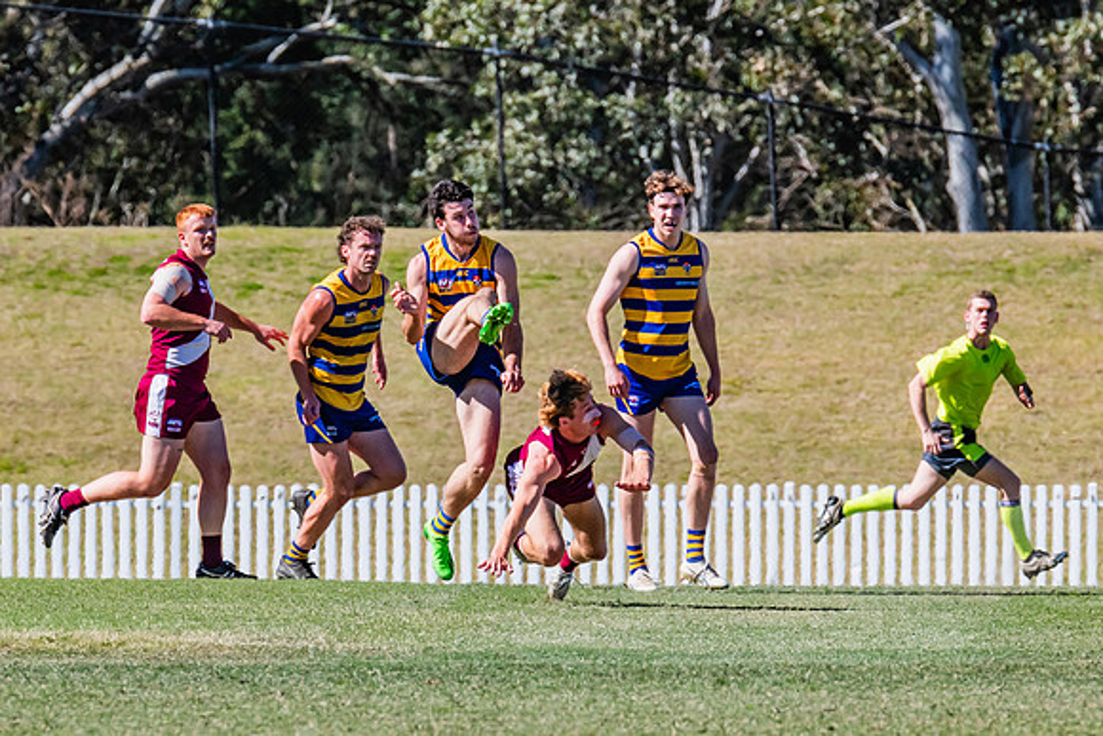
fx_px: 18827
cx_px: 419
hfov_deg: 3.4
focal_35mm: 614
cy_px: 402
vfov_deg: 2.2
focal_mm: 420
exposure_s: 1/1600
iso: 800
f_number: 10
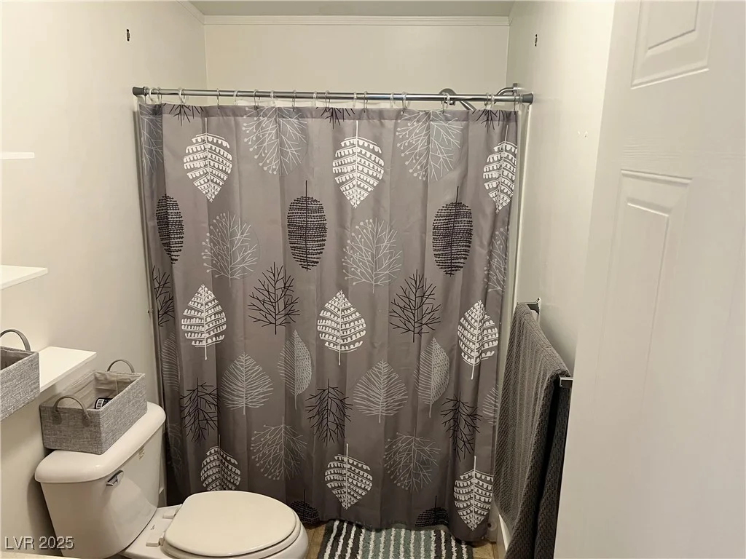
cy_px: 280
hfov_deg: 67.3
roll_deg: -1.0
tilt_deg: -13.5
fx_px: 560
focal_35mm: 26
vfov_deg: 53.1
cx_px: 373
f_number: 1.5
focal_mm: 5.7
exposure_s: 1/60
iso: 320
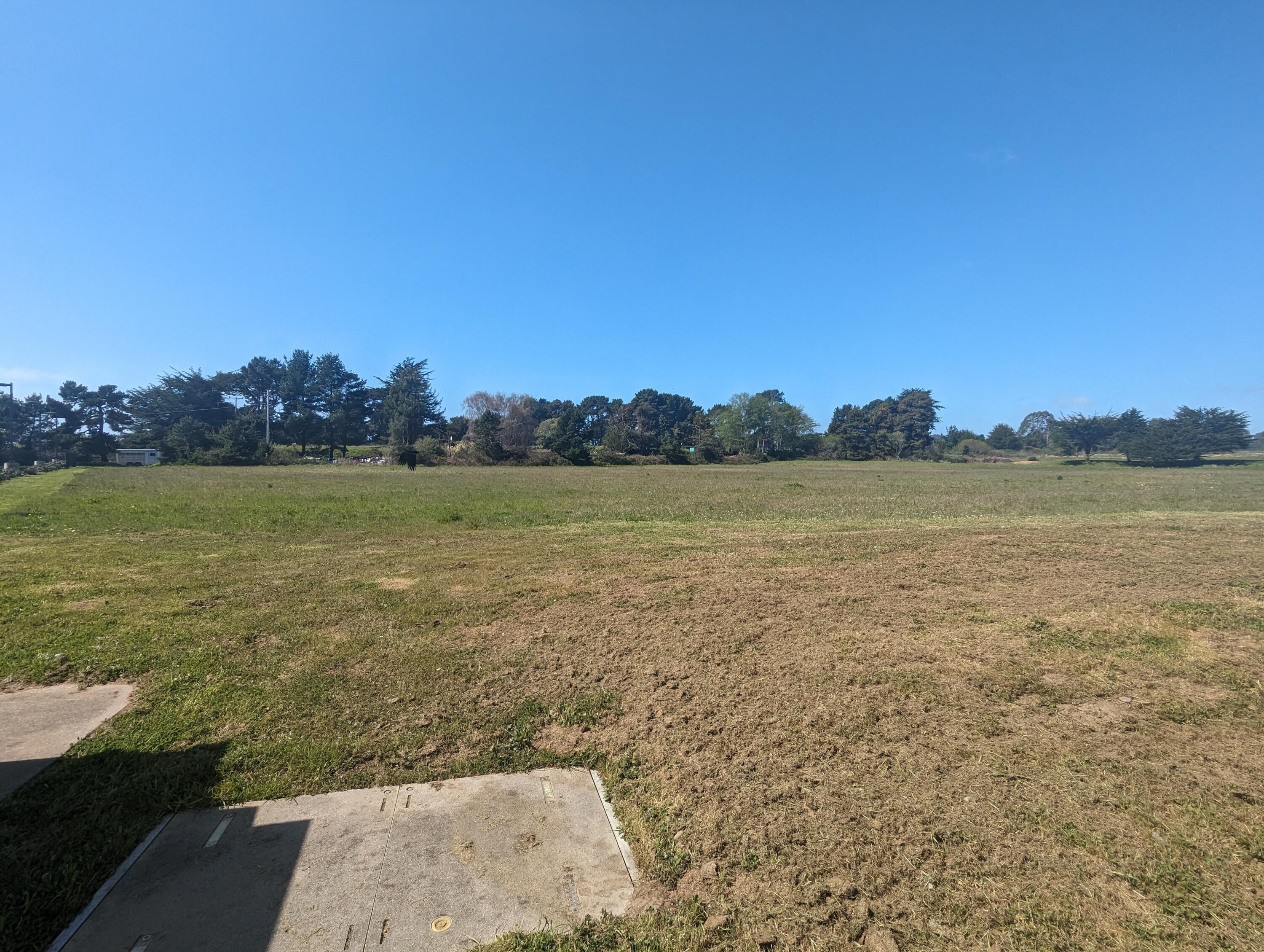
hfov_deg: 94.4
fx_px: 585
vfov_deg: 78.2
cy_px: 476
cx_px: 632
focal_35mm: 16
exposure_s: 1/1174
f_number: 2.2
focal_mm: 2.35
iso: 50
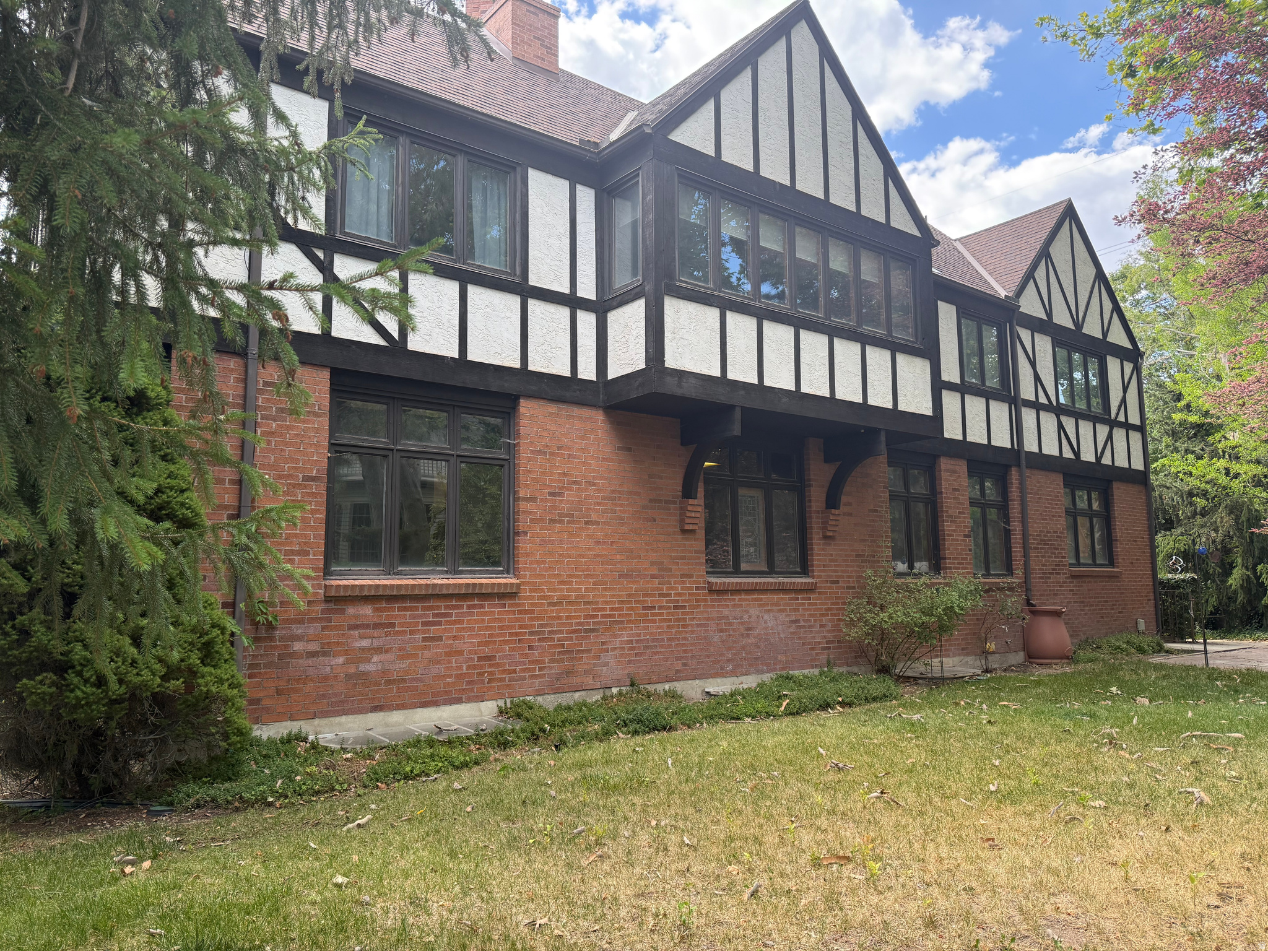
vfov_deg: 56.8
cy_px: 476
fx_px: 879
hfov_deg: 71.6
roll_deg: +0.8
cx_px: 634
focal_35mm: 24
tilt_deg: +8.1
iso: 100
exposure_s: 1/410
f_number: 1.78
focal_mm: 6.76
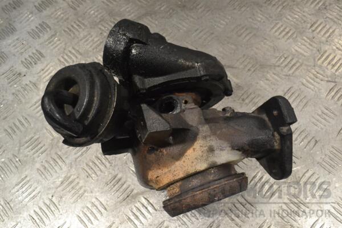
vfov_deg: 40.0
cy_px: 114
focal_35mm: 33
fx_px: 313
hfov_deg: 57.2
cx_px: 171
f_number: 9
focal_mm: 22
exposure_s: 1/320
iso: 3200
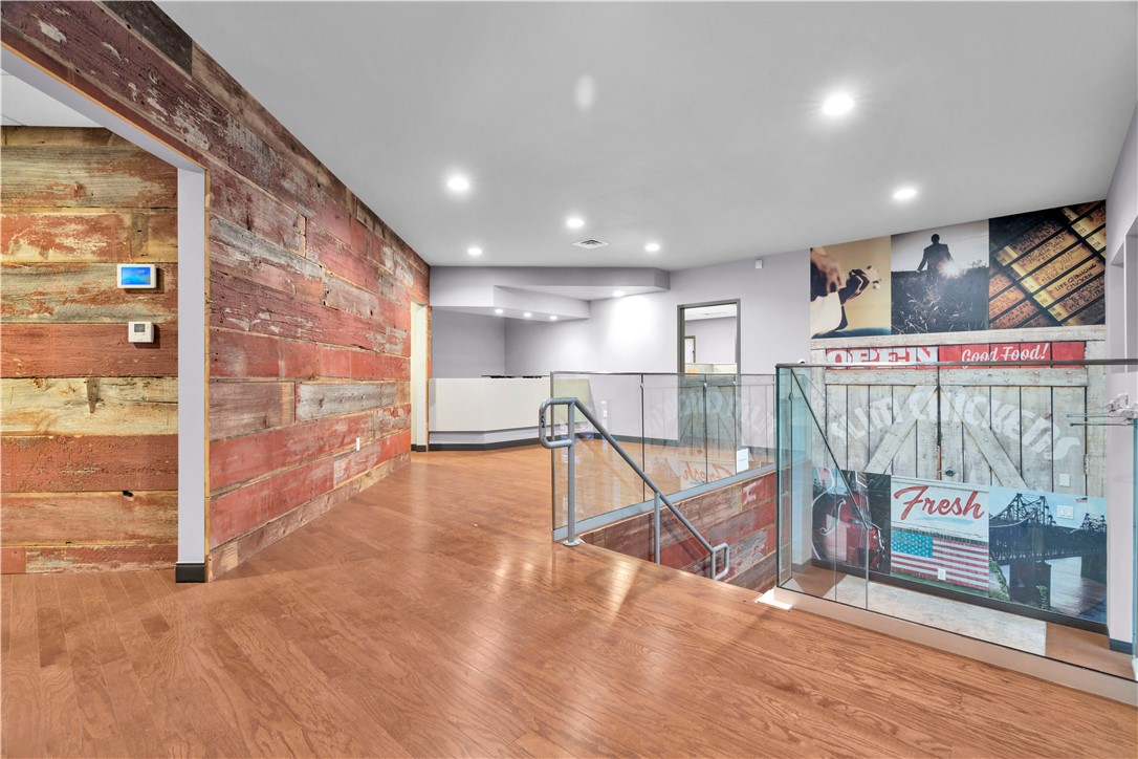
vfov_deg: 73.7
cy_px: 380
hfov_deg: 96.7
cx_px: 569
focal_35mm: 16
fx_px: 506
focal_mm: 16
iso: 100
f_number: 7.1
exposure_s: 2
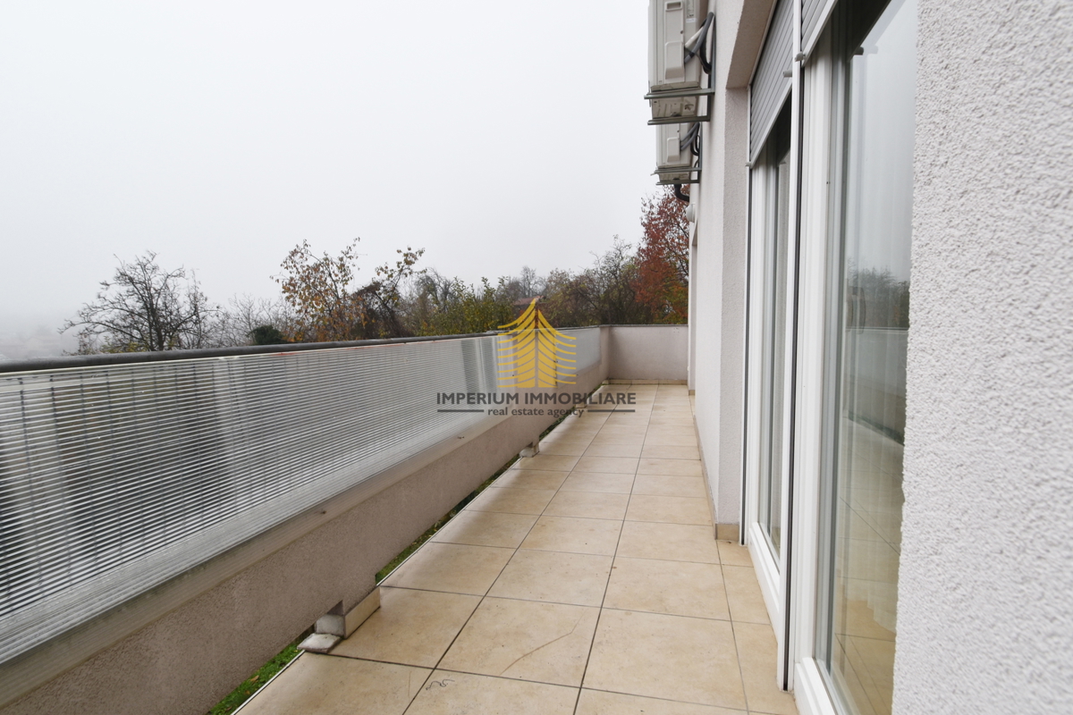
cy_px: 358
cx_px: 536
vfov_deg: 77.3
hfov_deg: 100.4
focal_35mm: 15
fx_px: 447
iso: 140
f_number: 8
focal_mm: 10
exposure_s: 1/250
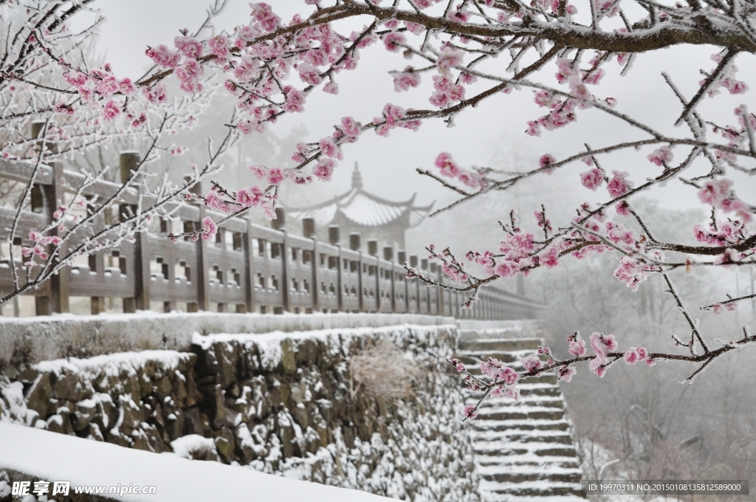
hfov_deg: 27.0
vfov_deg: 18.1
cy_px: 251
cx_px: 378
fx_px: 1573
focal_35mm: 75
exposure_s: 1/80
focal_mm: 50
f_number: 9
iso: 250
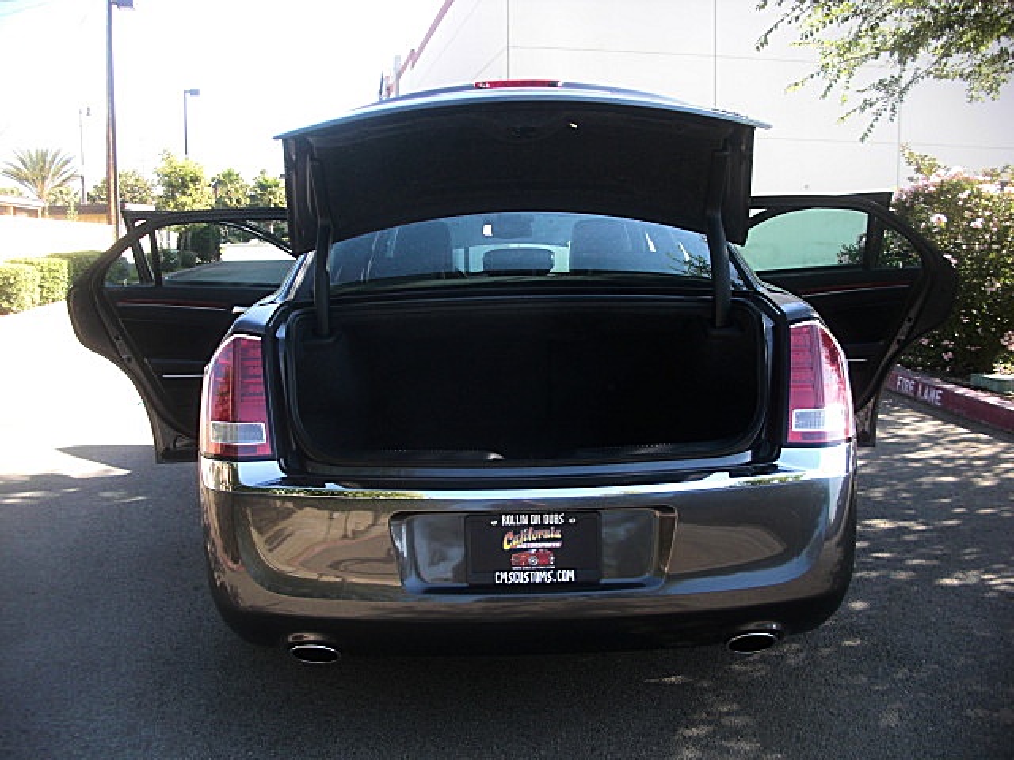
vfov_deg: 39.7
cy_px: 380
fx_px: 1055
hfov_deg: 51.4
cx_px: 507
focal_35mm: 36
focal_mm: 6.3
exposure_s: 1/125
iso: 50
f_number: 2.8
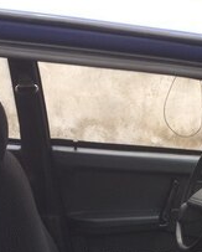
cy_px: 267
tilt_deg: -26.0
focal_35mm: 69
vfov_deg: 25.7
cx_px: 182
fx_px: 514
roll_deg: -6.2
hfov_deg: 21.7
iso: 32
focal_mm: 4.15
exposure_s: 1/50
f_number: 2.2
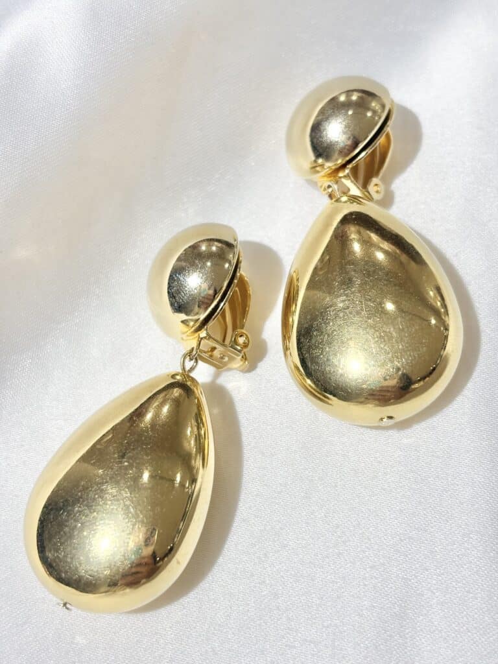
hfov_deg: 28.0
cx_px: 249
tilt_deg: -58.0
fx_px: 997
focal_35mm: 52
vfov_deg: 36.8
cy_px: 332
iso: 32
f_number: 1.6
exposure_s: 1/222
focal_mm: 5.96
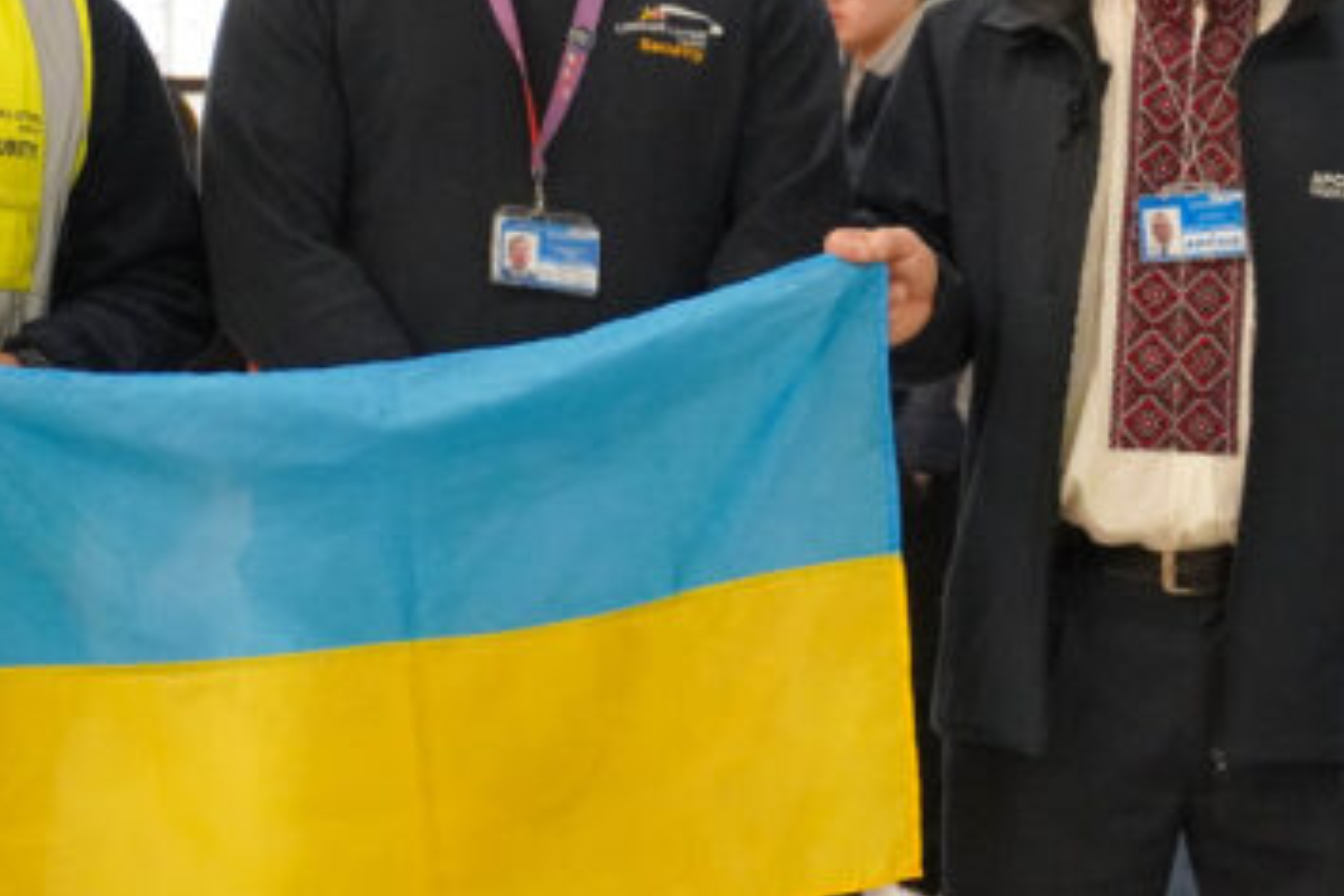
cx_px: 896
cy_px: 232
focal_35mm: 228
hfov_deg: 9.0
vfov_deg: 6.0
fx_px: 8511
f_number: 5.6
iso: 6400
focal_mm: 70
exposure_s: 1/125
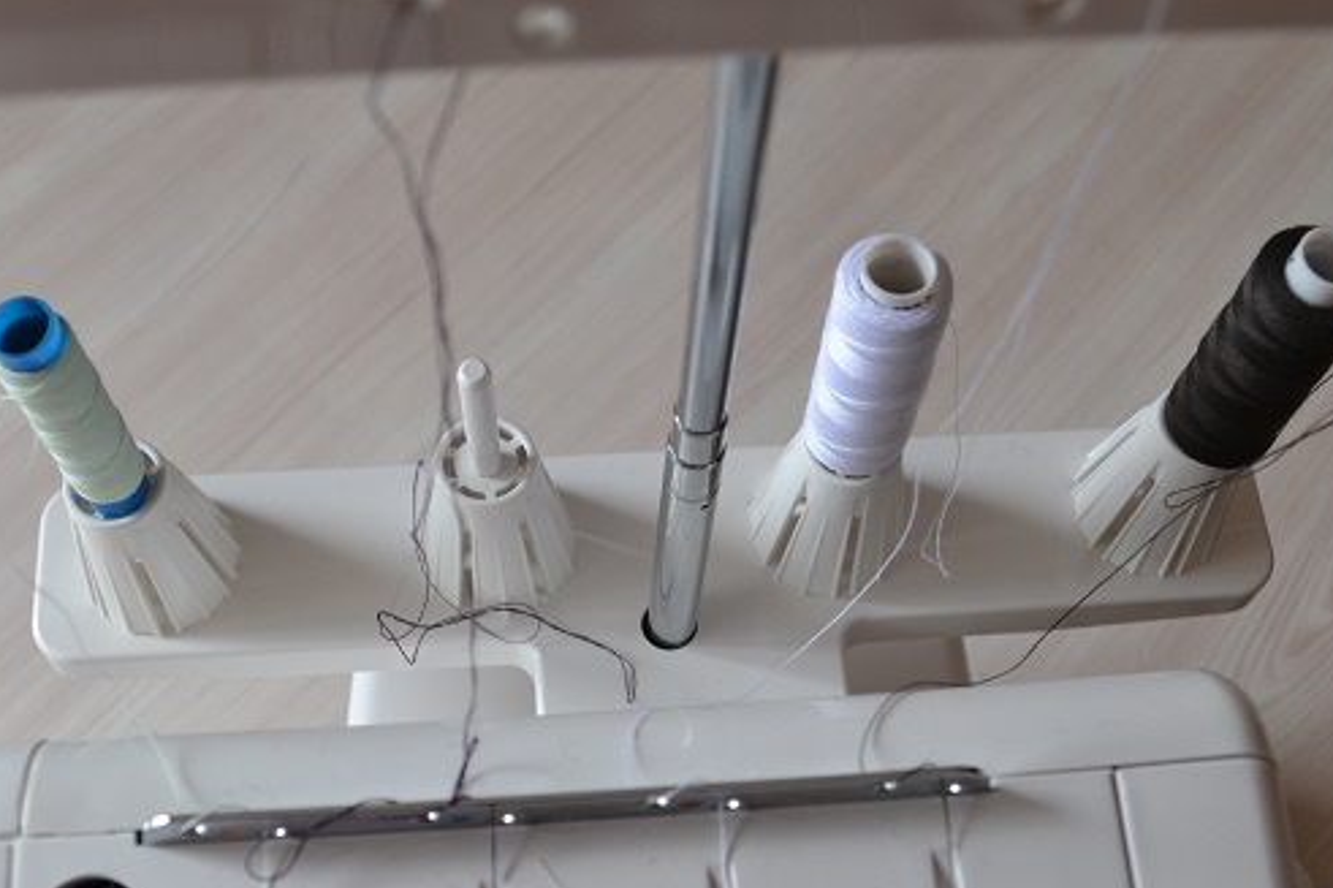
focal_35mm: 44
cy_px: 504
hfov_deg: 44.5
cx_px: 635
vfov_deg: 30.5
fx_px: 1629
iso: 400
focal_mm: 18
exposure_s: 1/125
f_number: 5.6
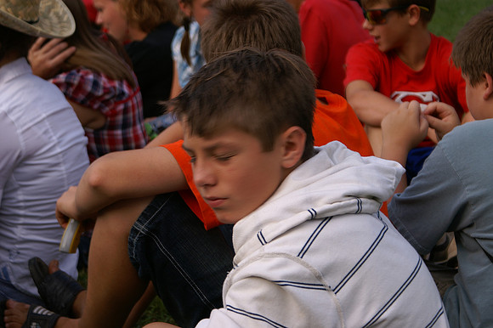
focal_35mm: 105
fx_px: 1437
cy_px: 164
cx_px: 246
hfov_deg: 19.5
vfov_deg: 13.0
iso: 100
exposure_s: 1/160
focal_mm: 70
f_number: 5.6
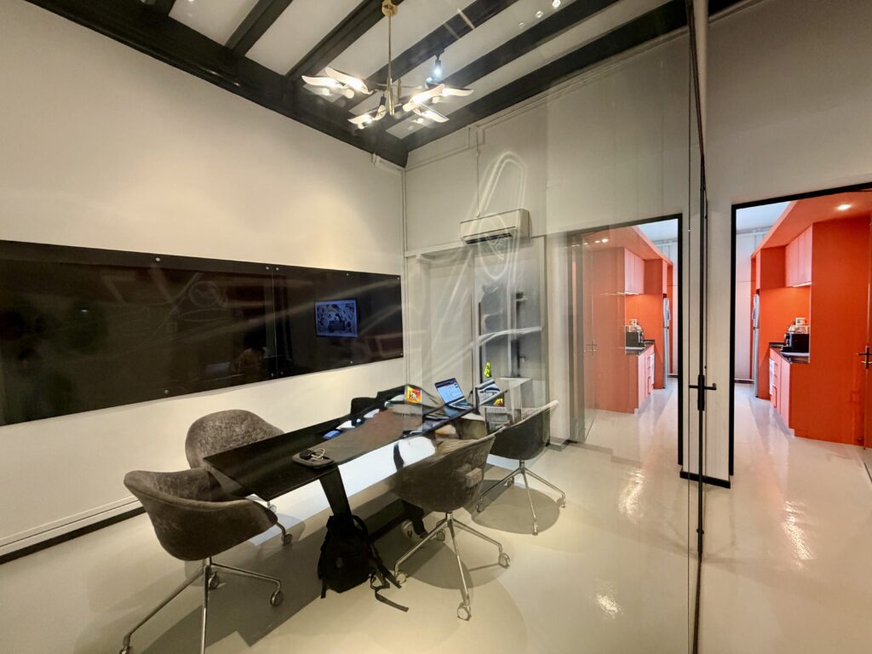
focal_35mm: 14
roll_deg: +3.5
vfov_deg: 85.7
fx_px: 353
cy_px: 327
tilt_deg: -3.8
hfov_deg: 102.1
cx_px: 436
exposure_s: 1/50
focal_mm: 2.22
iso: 500
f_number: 2.2
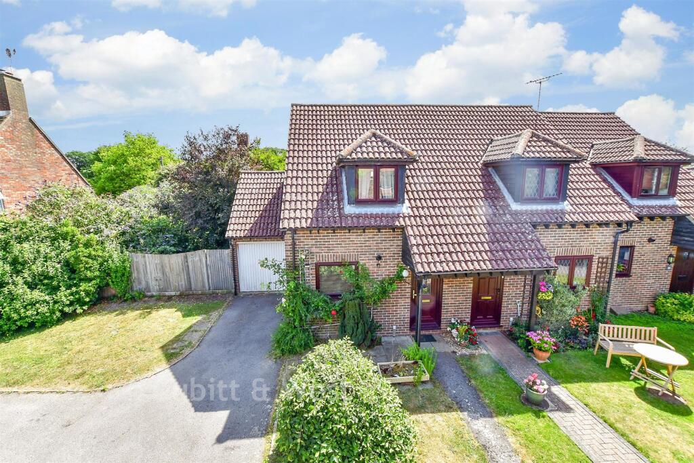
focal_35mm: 15
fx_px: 289
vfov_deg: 77.3
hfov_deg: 100.4
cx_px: 347
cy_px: 232
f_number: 8
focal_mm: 10
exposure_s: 1/200
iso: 320
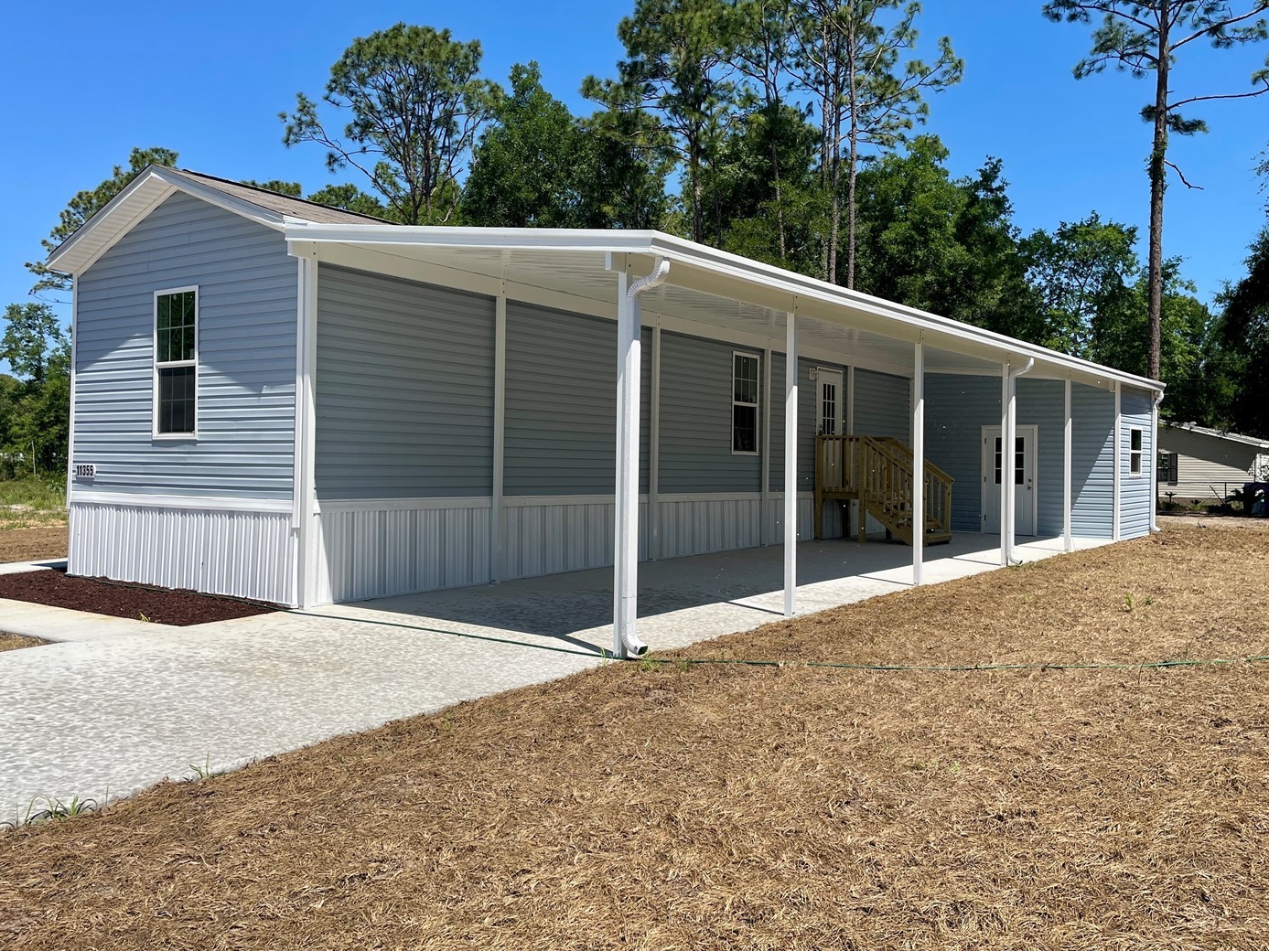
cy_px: 462
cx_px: 649
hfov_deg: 60.0
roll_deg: -0.3
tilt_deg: +1.0
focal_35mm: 30
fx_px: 1100
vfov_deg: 46.8
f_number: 1.6
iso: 32
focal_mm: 4.2
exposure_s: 1/4000
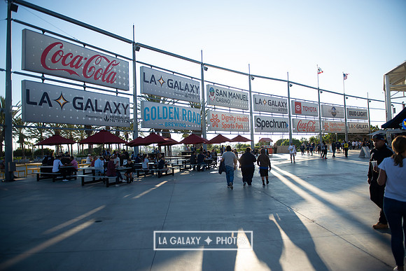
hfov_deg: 73.7
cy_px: 136
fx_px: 271
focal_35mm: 24
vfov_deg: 53.2
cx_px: 203
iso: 200
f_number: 2.8
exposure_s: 1/1600
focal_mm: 24
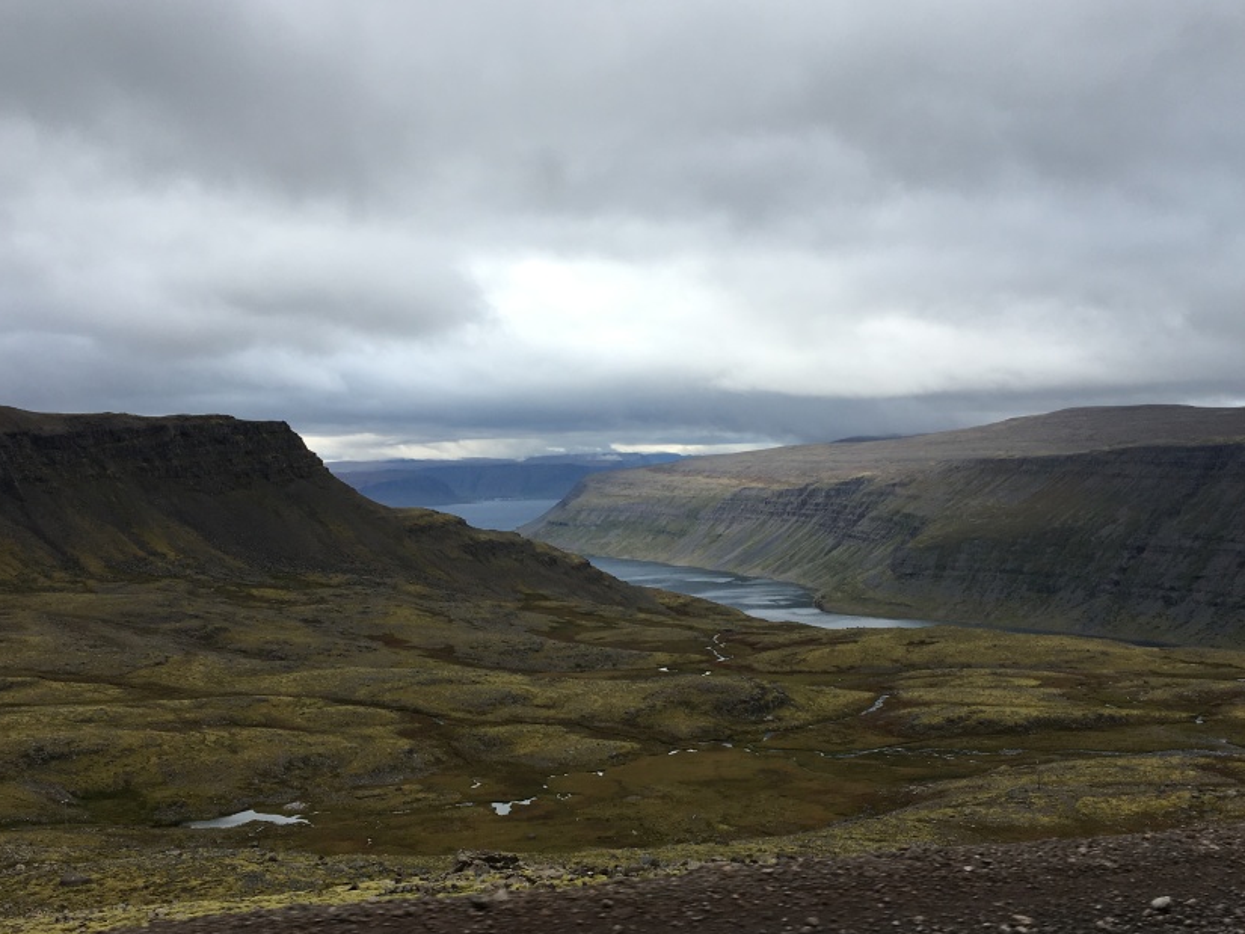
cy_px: 507
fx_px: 1295
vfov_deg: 39.6
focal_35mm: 36
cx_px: 620
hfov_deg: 51.3
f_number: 2.2
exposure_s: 1/668
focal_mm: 4.15
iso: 25
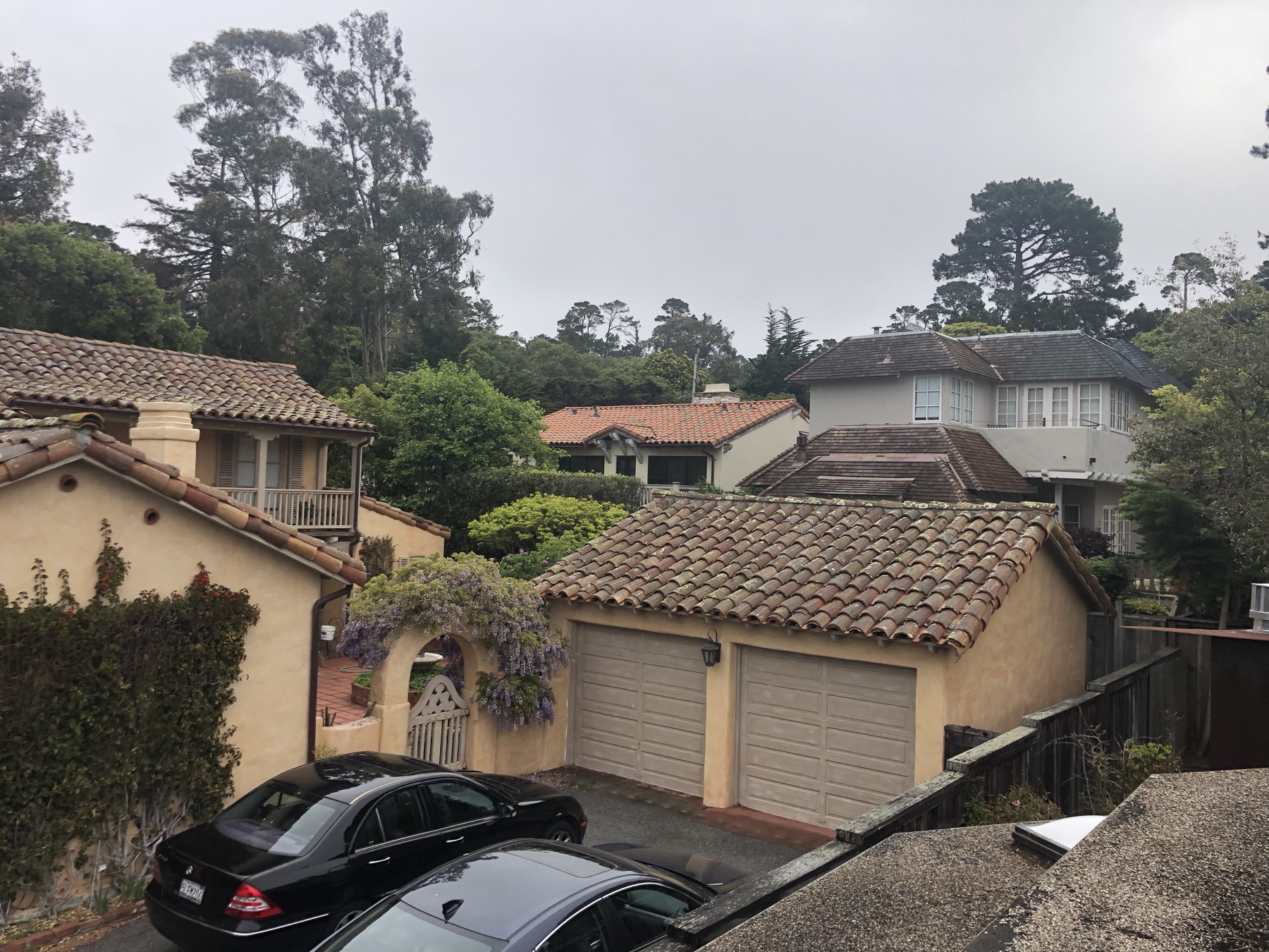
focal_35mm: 28
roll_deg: -0.9
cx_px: 634
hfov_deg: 63.4
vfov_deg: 49.7
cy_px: 476
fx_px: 1026
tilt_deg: +2.8
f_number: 1.8
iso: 20
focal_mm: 3.99
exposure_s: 1/1116
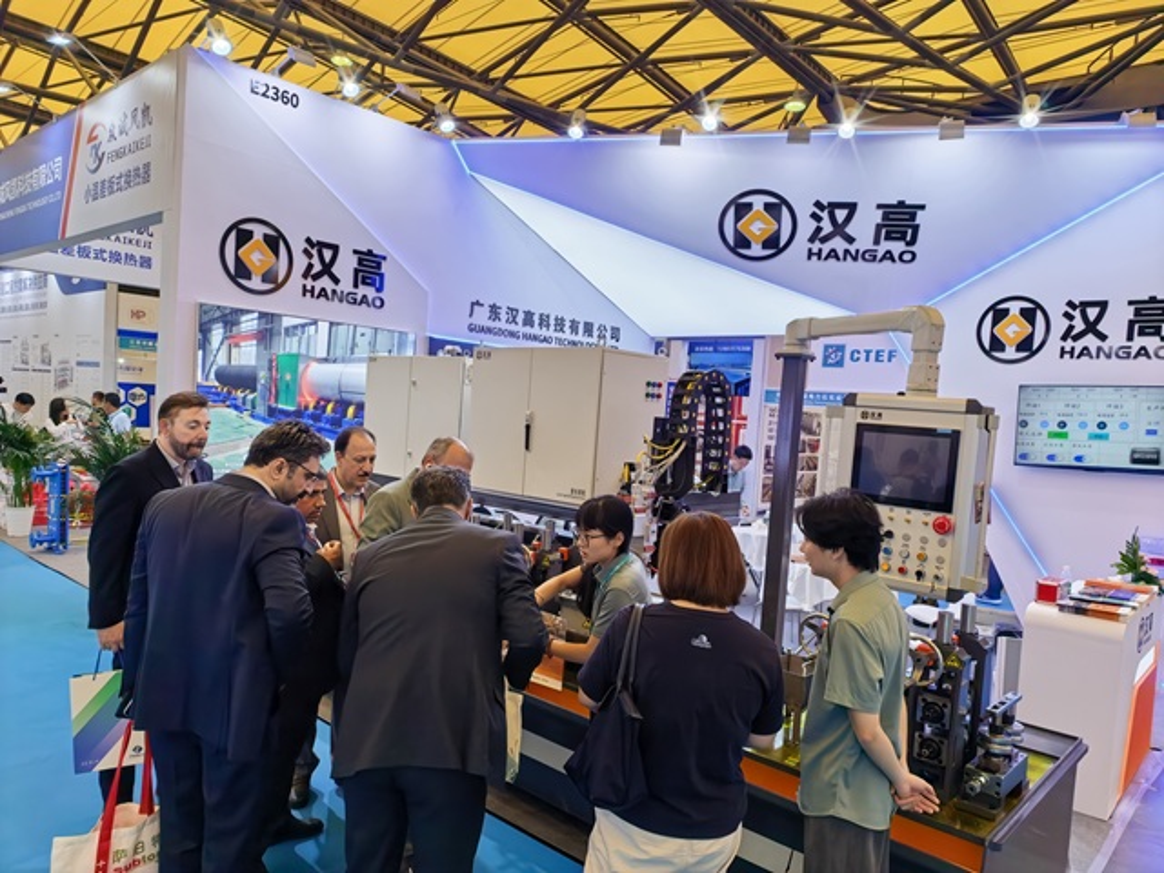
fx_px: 807
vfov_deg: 56.8
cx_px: 582
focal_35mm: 24
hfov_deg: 71.6
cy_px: 436
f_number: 4
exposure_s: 1/232
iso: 200
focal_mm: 6.98
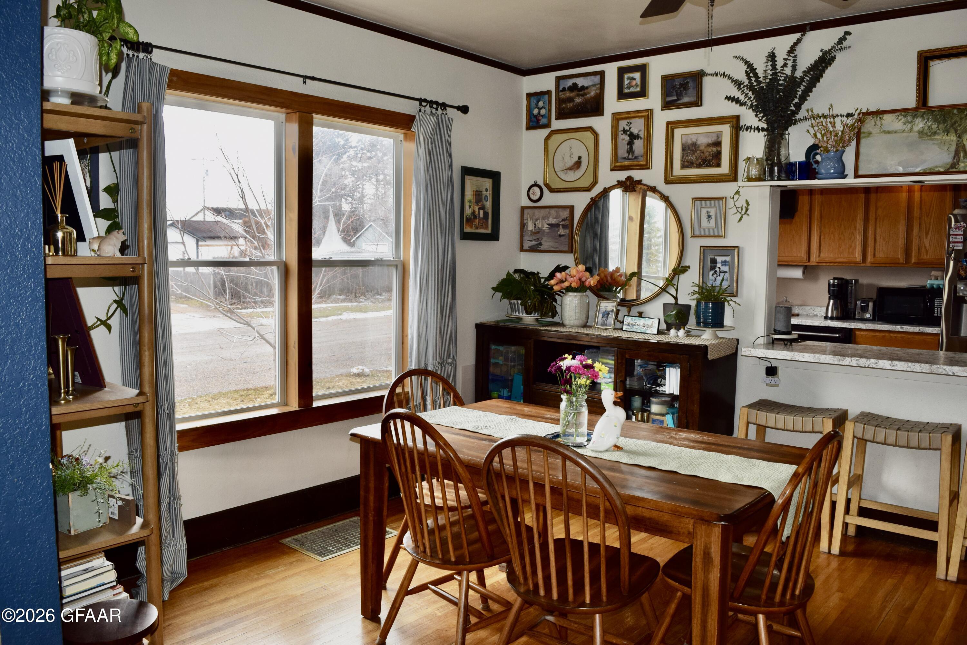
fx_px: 725
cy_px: 322
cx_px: 484
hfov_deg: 67.4
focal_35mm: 27
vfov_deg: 47.9
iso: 280
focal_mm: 18
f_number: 5.6
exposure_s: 1/125
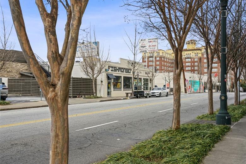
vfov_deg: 36.8
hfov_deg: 53.1
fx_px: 246
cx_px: 126
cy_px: 81
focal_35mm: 36
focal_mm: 35
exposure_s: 1/160
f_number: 11
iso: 400
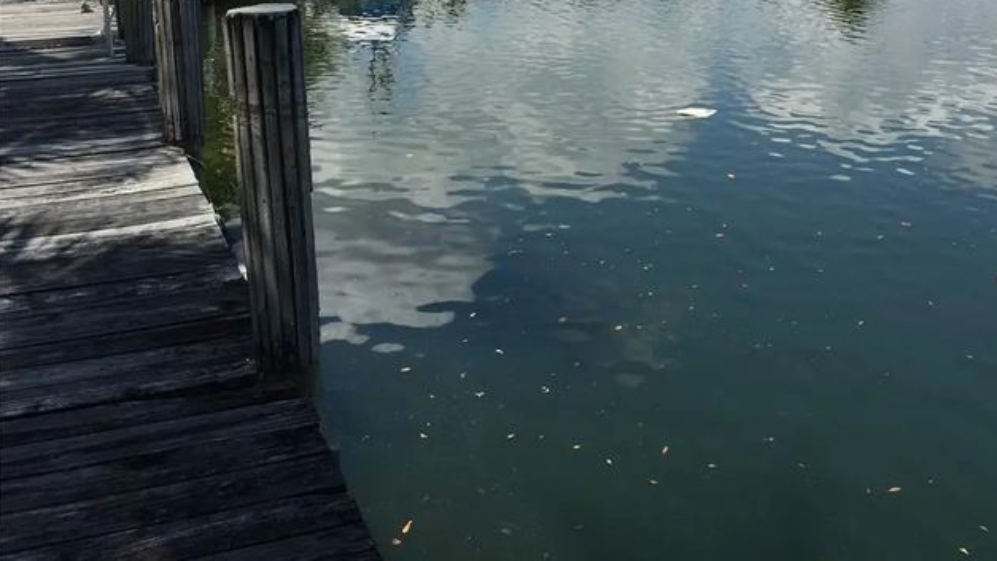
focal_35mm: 43
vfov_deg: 26.2
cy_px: -6
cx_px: 507
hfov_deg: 47.3
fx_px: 1137
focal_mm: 4.15
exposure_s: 1/3049
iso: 32
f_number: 2.2
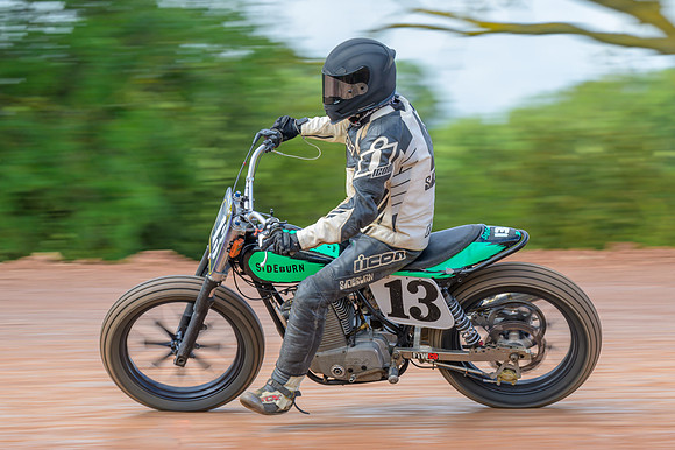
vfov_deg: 6.7
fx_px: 3851
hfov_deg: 10.0
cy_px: 227
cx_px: 316
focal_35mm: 206
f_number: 8
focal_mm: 120
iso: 160
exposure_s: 1/100
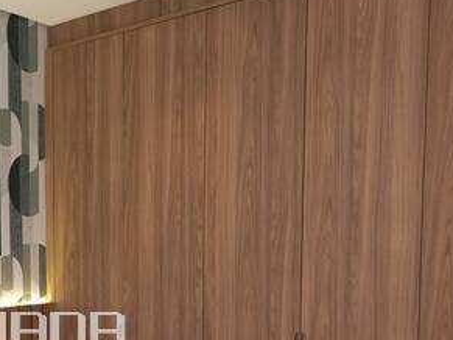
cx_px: -28
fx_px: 719
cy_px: 328
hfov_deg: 31.5
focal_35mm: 55
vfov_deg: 25.4
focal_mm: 4.65
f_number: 1.8
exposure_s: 1/60
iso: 160
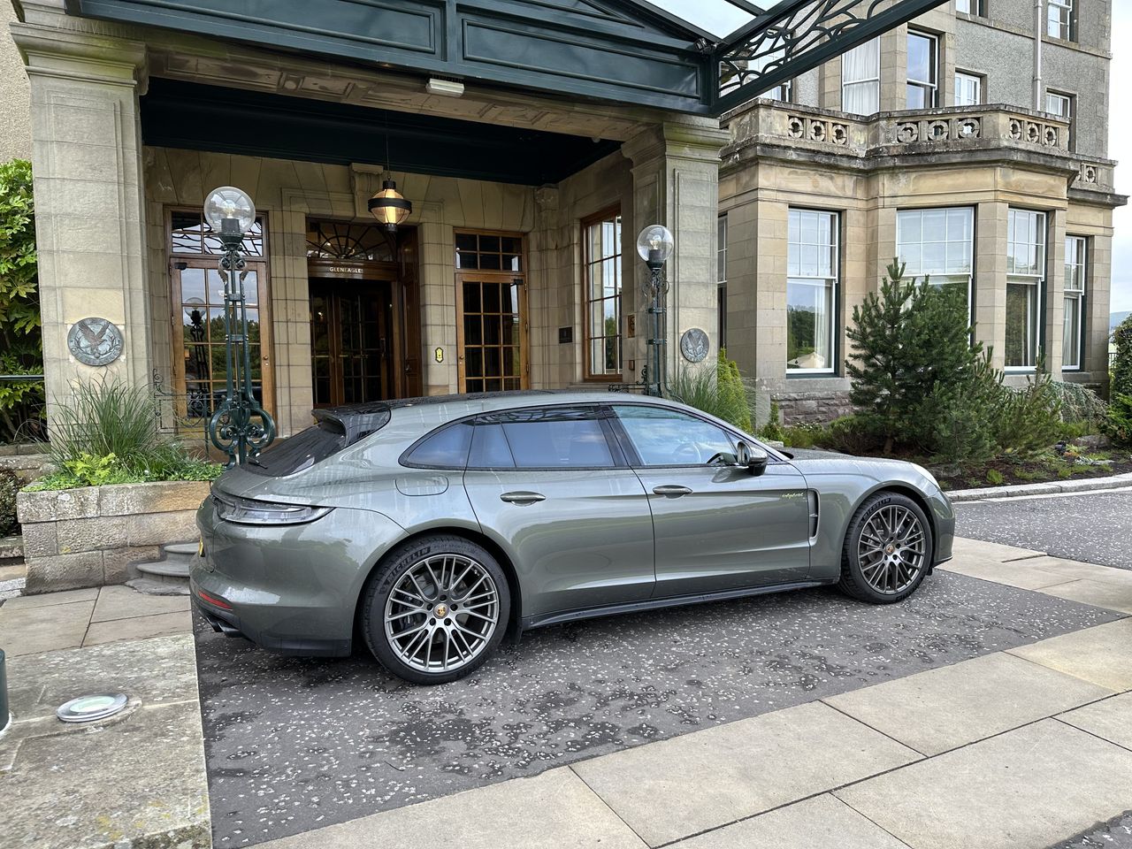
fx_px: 785
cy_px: 424
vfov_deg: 56.8
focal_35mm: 24
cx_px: 566
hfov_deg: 71.6
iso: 64
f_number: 1.78
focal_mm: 6.86
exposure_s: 1/200
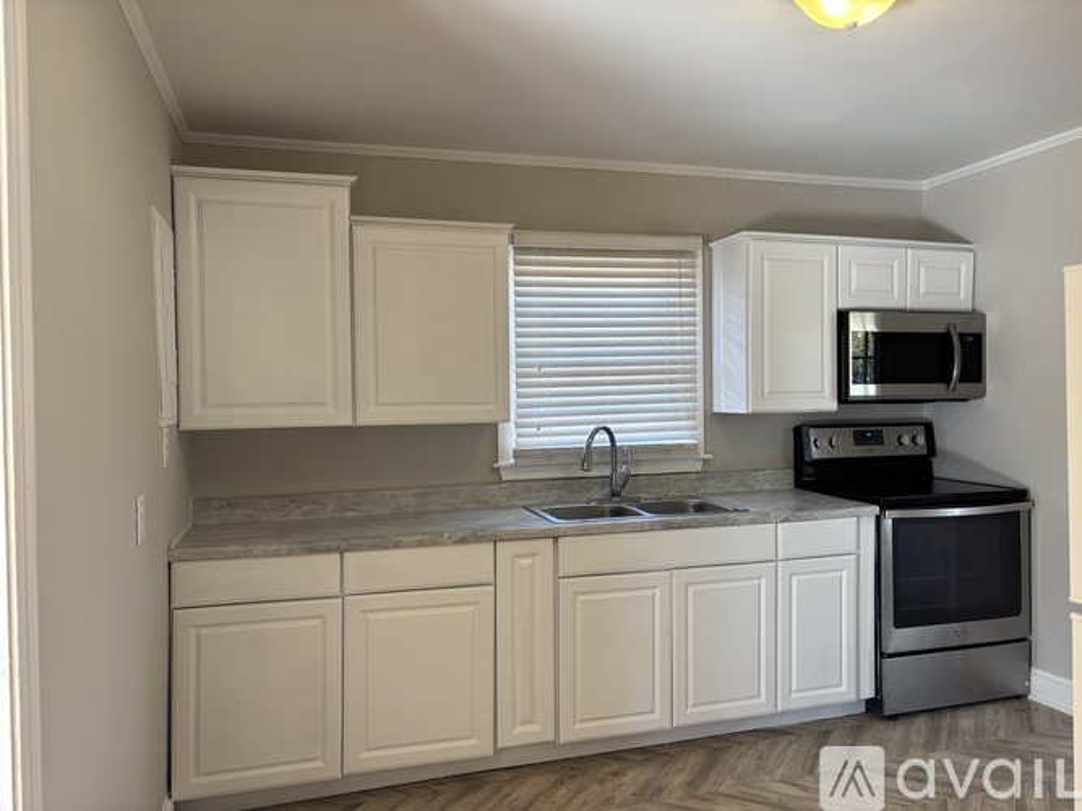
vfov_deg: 53.0
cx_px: 541
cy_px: 406
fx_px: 813
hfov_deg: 67.3
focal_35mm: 26
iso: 125
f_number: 1.6
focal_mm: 5.96
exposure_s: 1/120
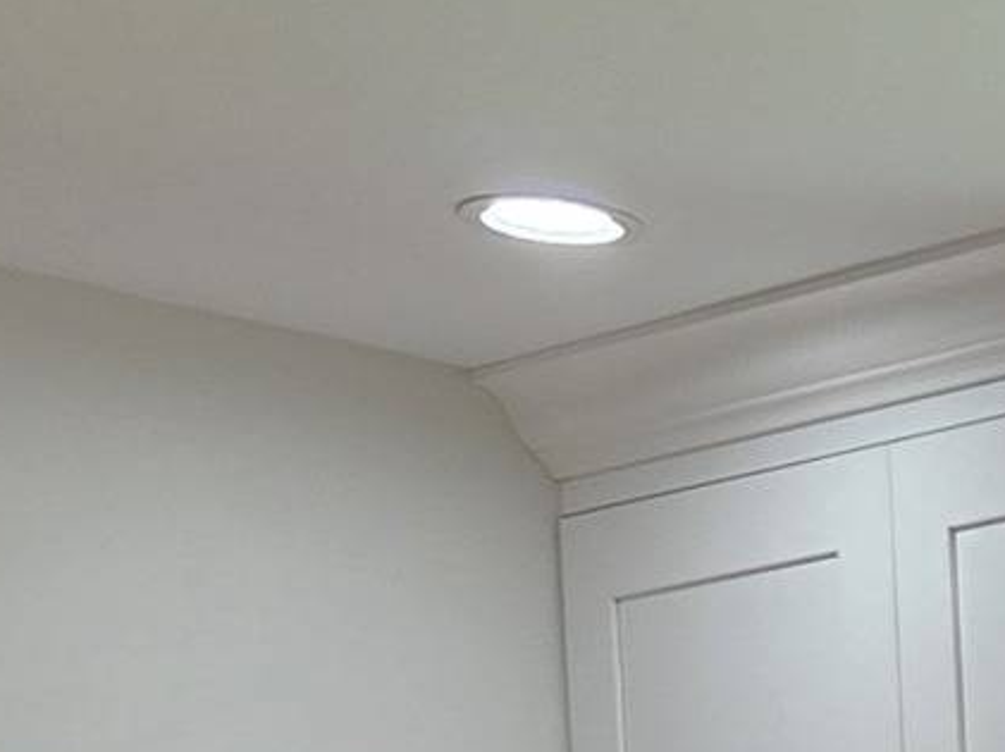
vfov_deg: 7.6
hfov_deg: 10.2
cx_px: 2411
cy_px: 2383
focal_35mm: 168
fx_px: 4873
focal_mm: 5.4
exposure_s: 1/120
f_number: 1.8
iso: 40
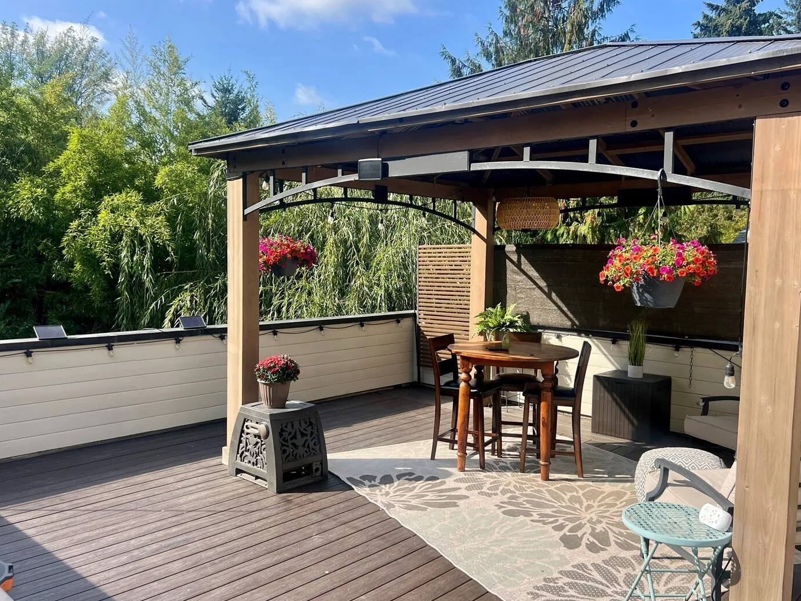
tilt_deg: -5.6
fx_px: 694
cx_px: 403
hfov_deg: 60.0
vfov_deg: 46.8
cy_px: 302
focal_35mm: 30
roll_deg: -1.4
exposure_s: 1/1377
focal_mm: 5.7
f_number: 1.5
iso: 50
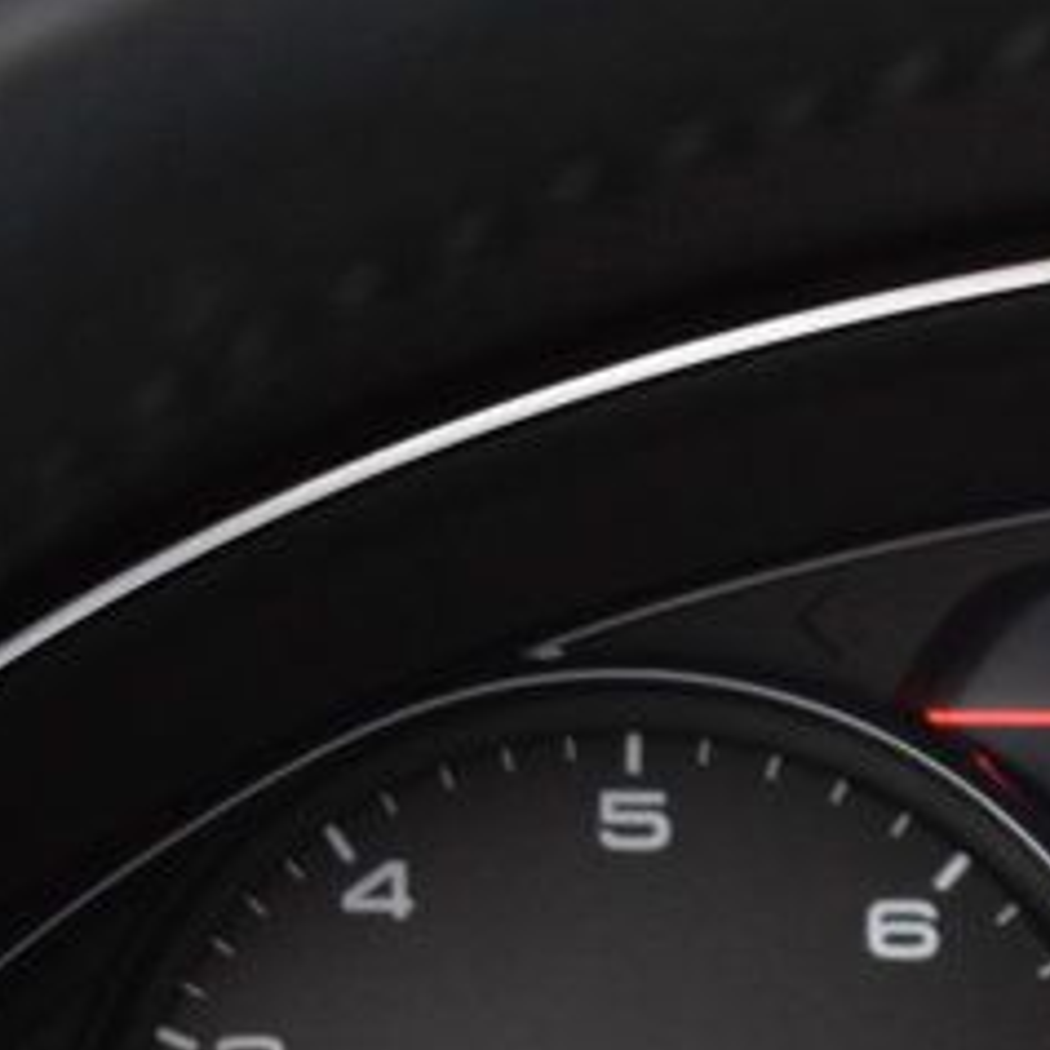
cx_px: 1816
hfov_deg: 10.1
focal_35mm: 165
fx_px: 5662
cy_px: 1360
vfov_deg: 10.4
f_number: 4.2
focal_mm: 30
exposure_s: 1/13
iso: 1600
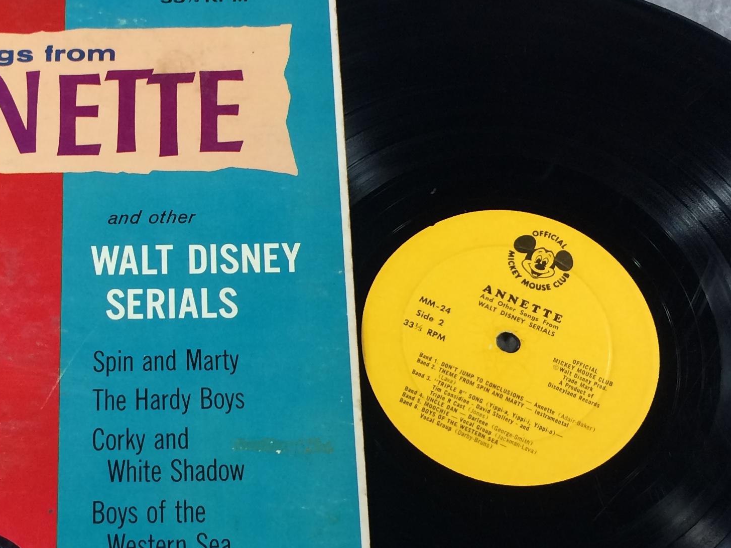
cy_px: 338
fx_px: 1373
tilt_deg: -69.0
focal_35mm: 65
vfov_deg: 22.5
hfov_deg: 29.2
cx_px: 154
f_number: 2.2
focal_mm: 4.15
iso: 40
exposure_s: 1/30
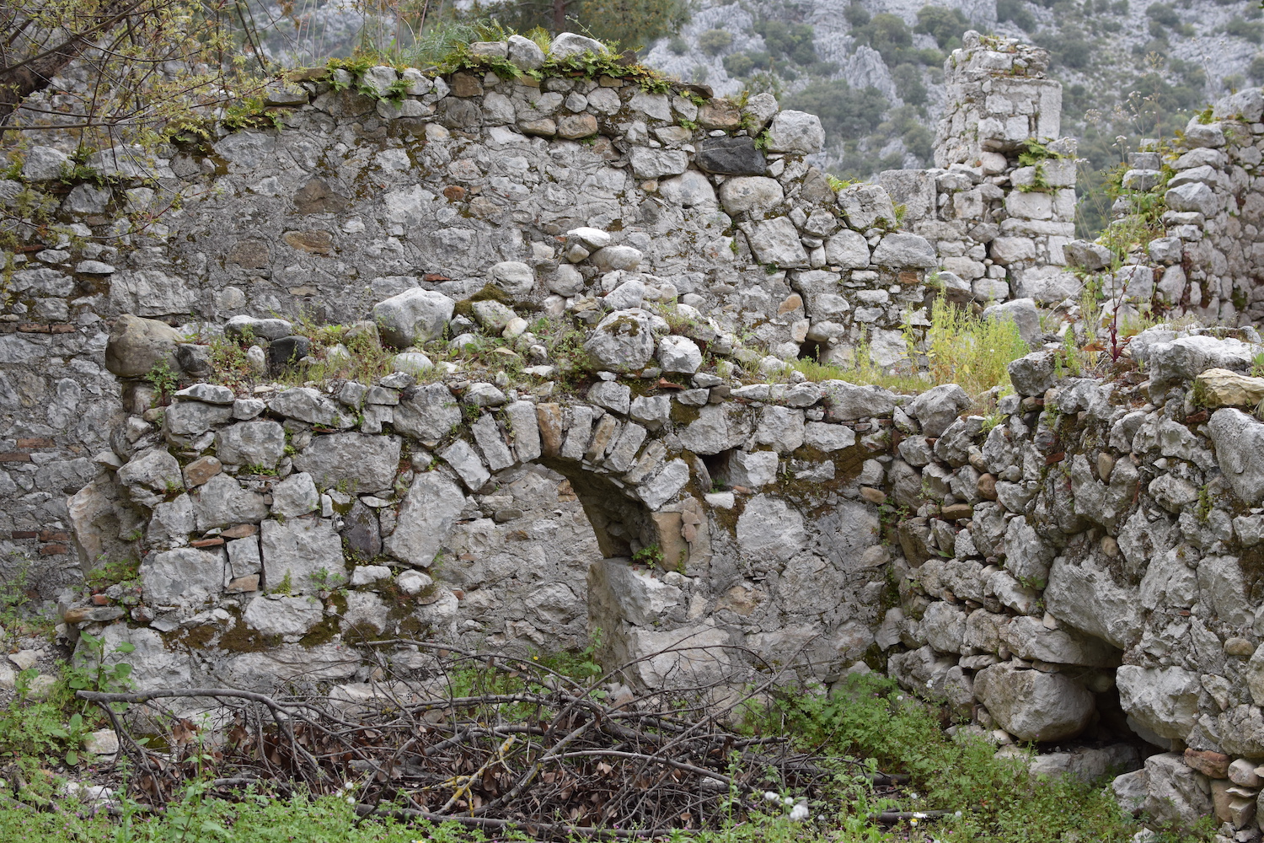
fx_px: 1843
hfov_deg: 37.9
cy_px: 422
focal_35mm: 52
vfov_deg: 25.8
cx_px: 632
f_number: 4.5
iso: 400
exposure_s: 1/800
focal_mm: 35
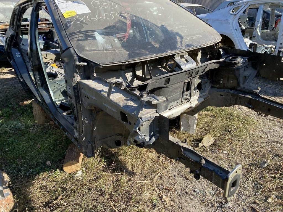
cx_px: 142
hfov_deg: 67.3
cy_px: 106
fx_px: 213
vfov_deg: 53.1
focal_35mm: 26
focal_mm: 4.25
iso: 32
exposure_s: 1/890
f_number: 1.8
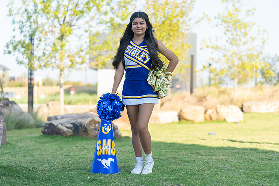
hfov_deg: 26.4
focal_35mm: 77
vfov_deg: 17.8
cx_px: 140
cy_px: 93
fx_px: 596
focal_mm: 75
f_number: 2.8
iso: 125
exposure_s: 1/400
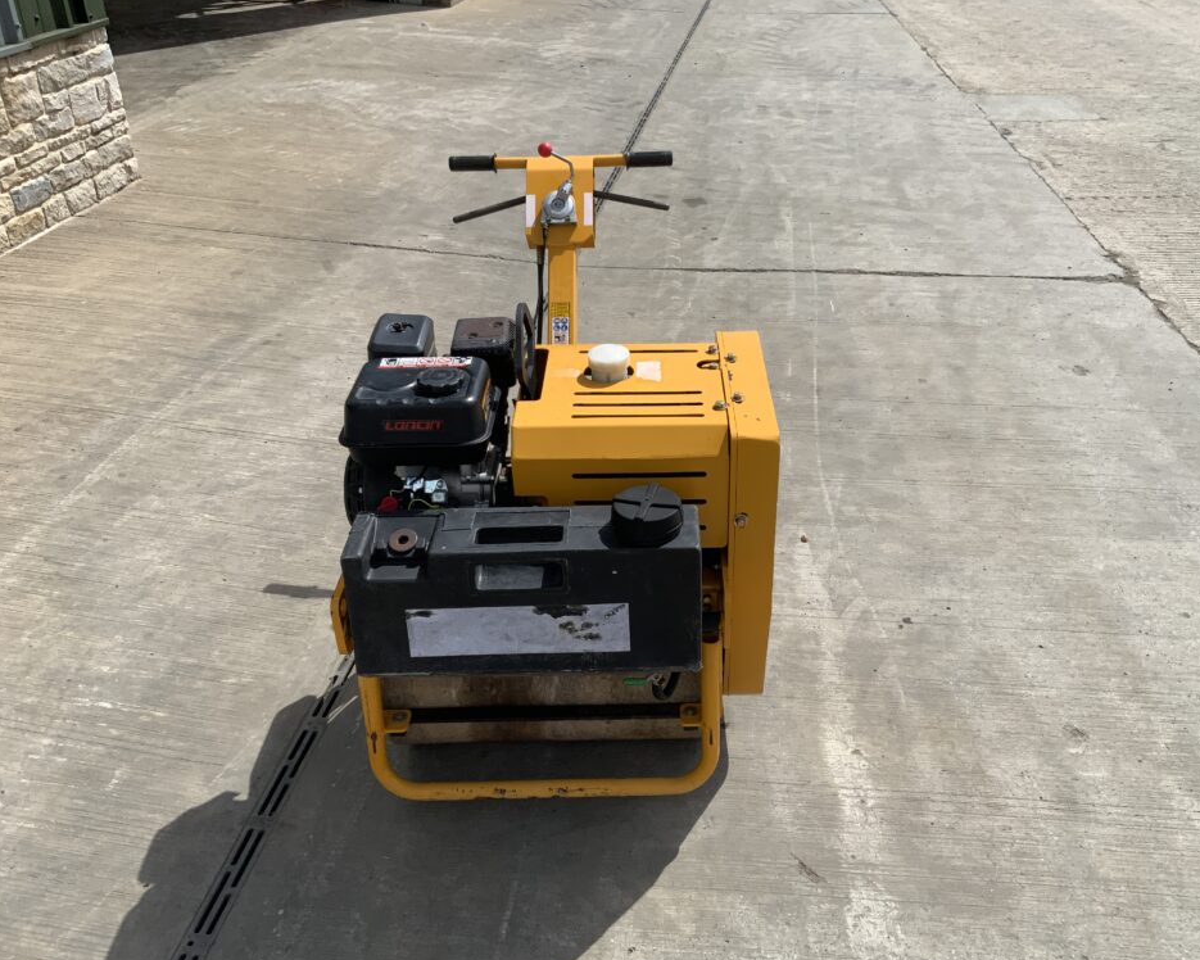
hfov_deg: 57.1
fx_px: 1101
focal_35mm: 31
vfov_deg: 47.1
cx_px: 653
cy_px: 481
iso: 16
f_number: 1.8
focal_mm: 3
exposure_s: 1/2538
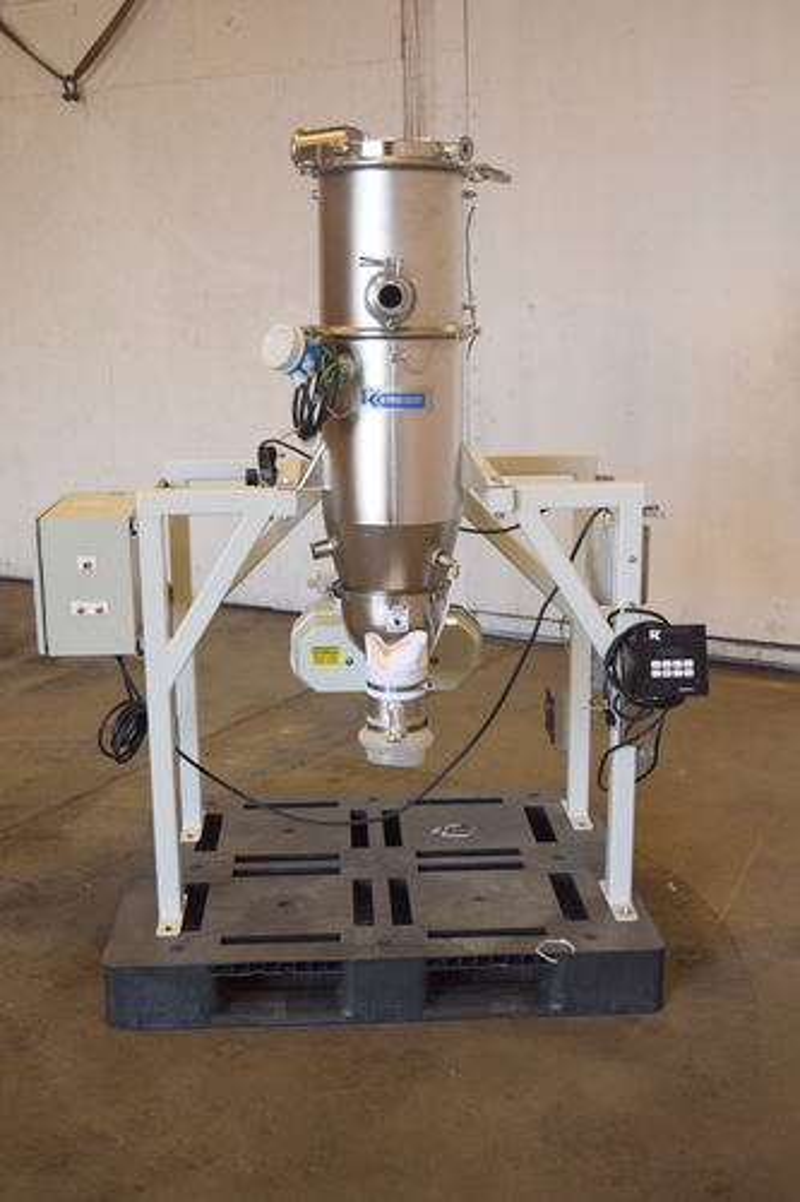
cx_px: 400
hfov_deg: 31.9
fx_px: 1401
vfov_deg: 46.4
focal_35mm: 42
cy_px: 601
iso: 400
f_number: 4.5
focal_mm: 28
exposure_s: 1/80
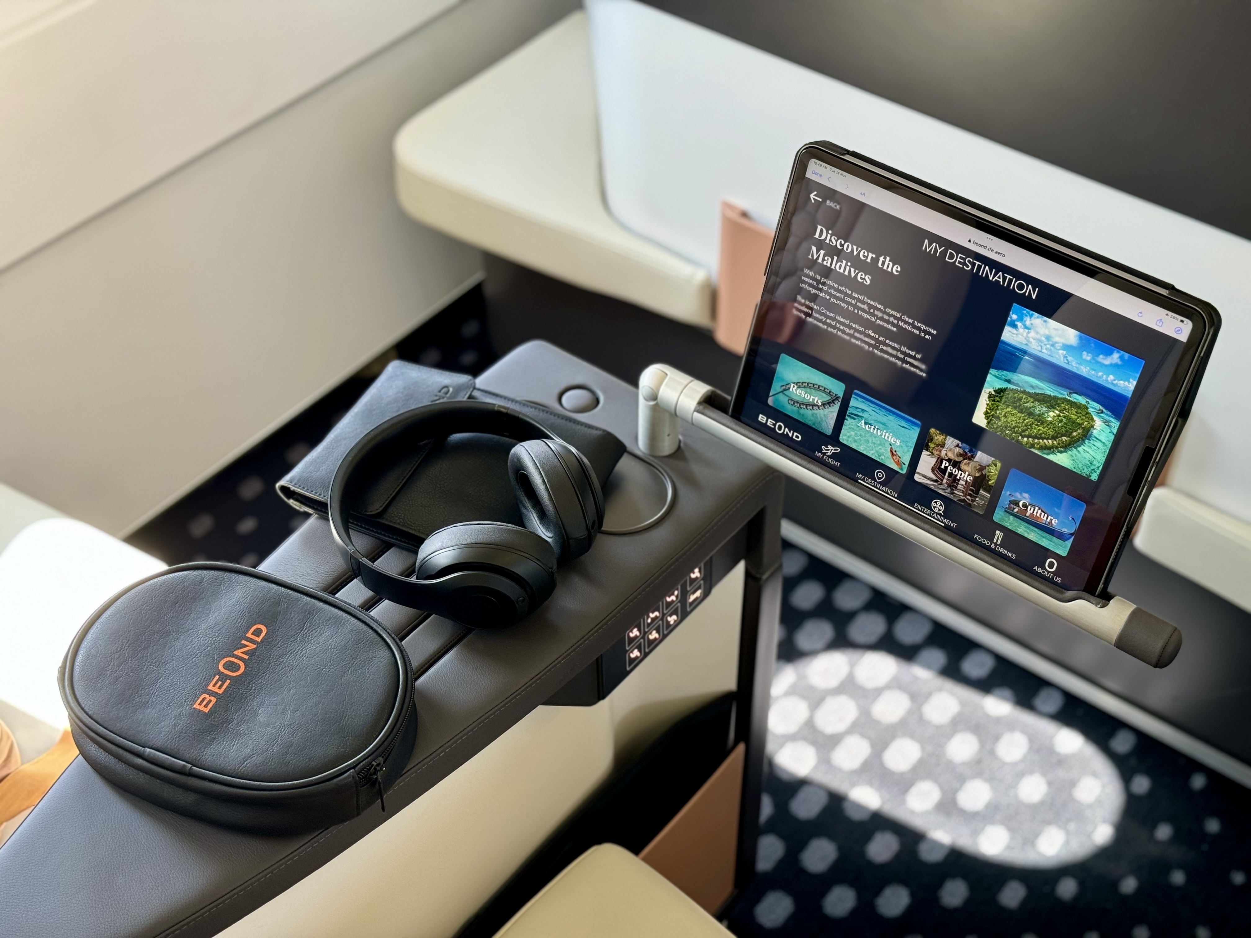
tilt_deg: -44.2
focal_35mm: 48
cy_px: 469
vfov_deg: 30.3
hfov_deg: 39.7
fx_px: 1735
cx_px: 626
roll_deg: +1.0
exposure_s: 1/100
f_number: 1.78
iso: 80
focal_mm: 6.86
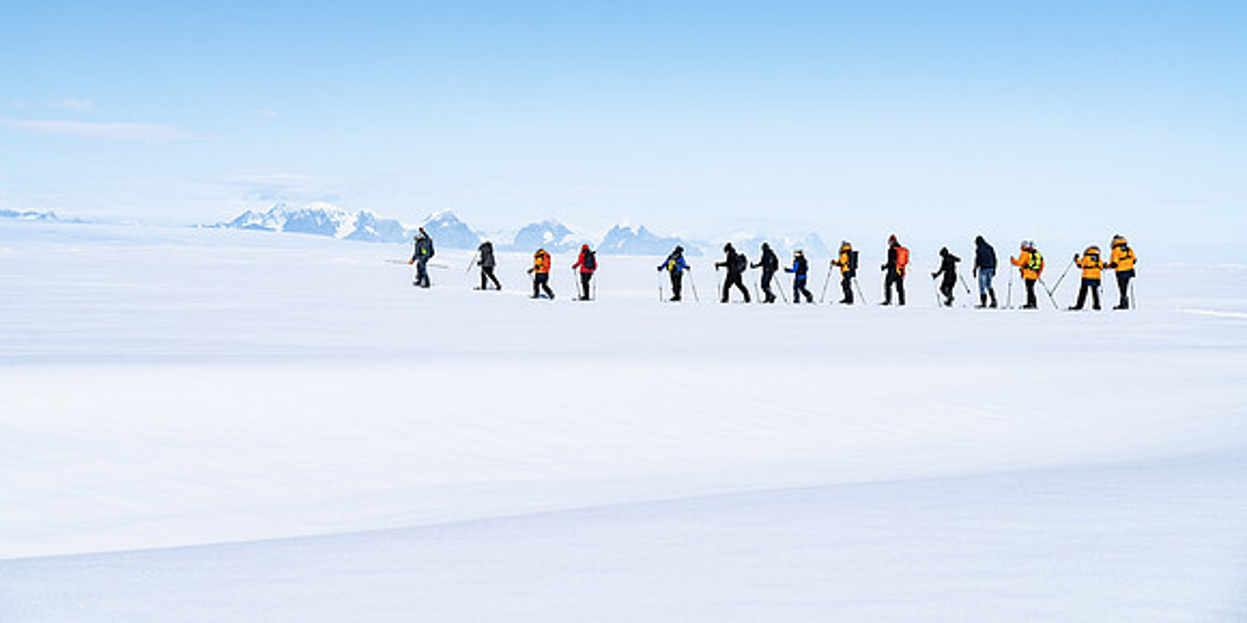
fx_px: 2425
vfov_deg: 14.6
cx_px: 624
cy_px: 208
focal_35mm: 75
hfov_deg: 28.8
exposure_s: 1/320
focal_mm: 70
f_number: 8
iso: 125
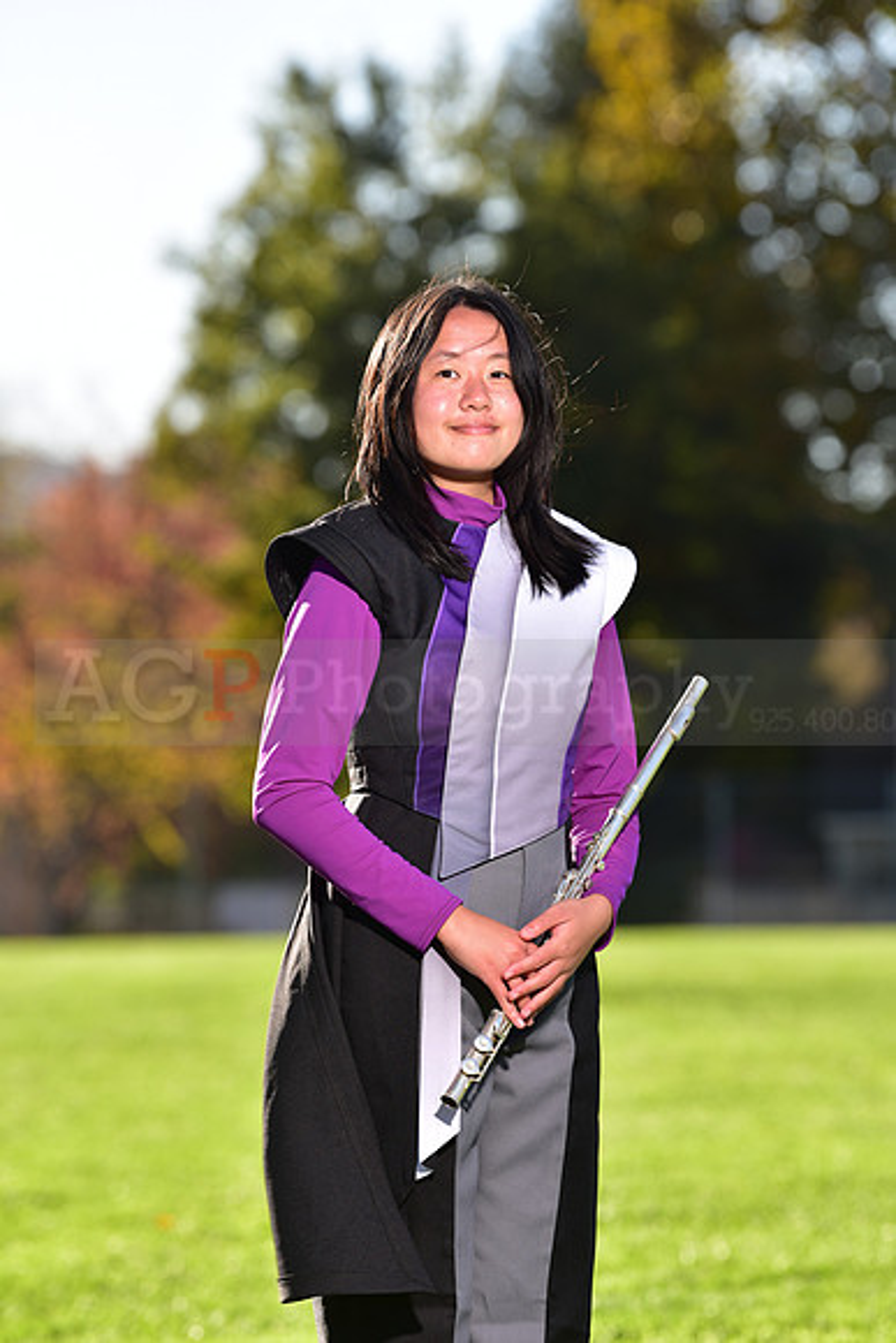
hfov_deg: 6.9
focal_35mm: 200
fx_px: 7462
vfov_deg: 10.3
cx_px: 448
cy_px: 672
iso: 80
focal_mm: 200
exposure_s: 1/250
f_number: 5
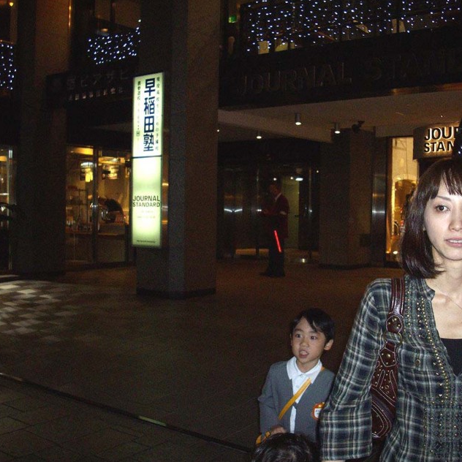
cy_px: 232
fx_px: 664
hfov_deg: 38.3
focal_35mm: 44
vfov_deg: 38.3
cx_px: 266
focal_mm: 6.2
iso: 160
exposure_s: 1/50
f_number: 2.8
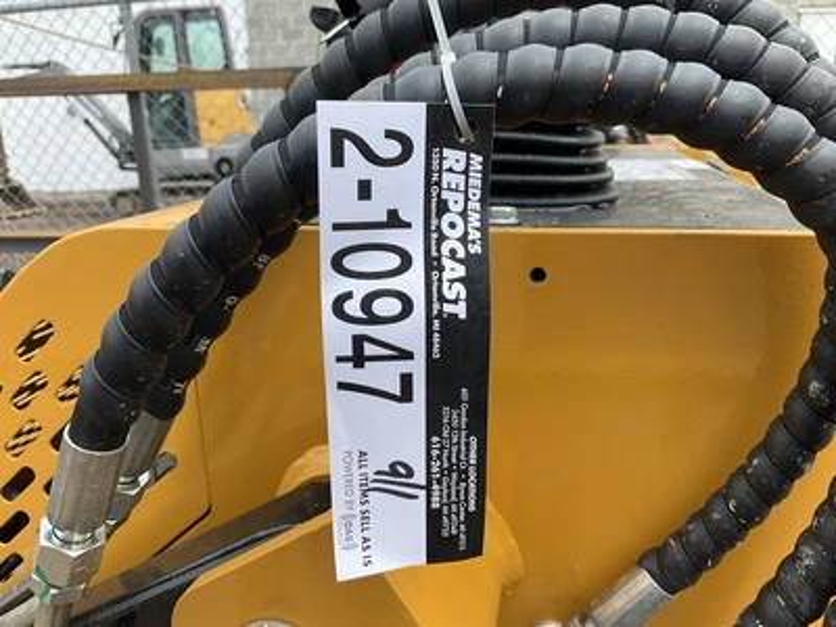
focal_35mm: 29
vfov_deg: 48.2
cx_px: 418
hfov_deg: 61.7
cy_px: 314
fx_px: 700
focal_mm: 3
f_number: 1.8
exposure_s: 1/842
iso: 25
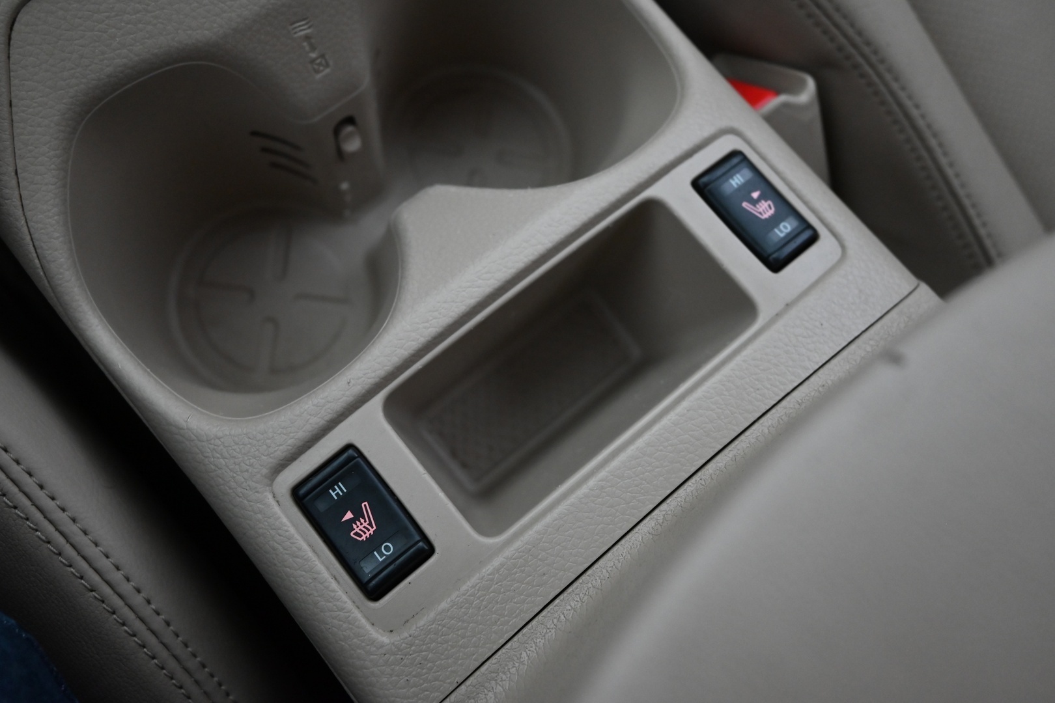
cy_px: 352
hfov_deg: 60.3
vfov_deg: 42.3
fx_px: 908
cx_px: 528
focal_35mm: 31
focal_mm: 31
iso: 3600
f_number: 4.8
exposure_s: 1/60
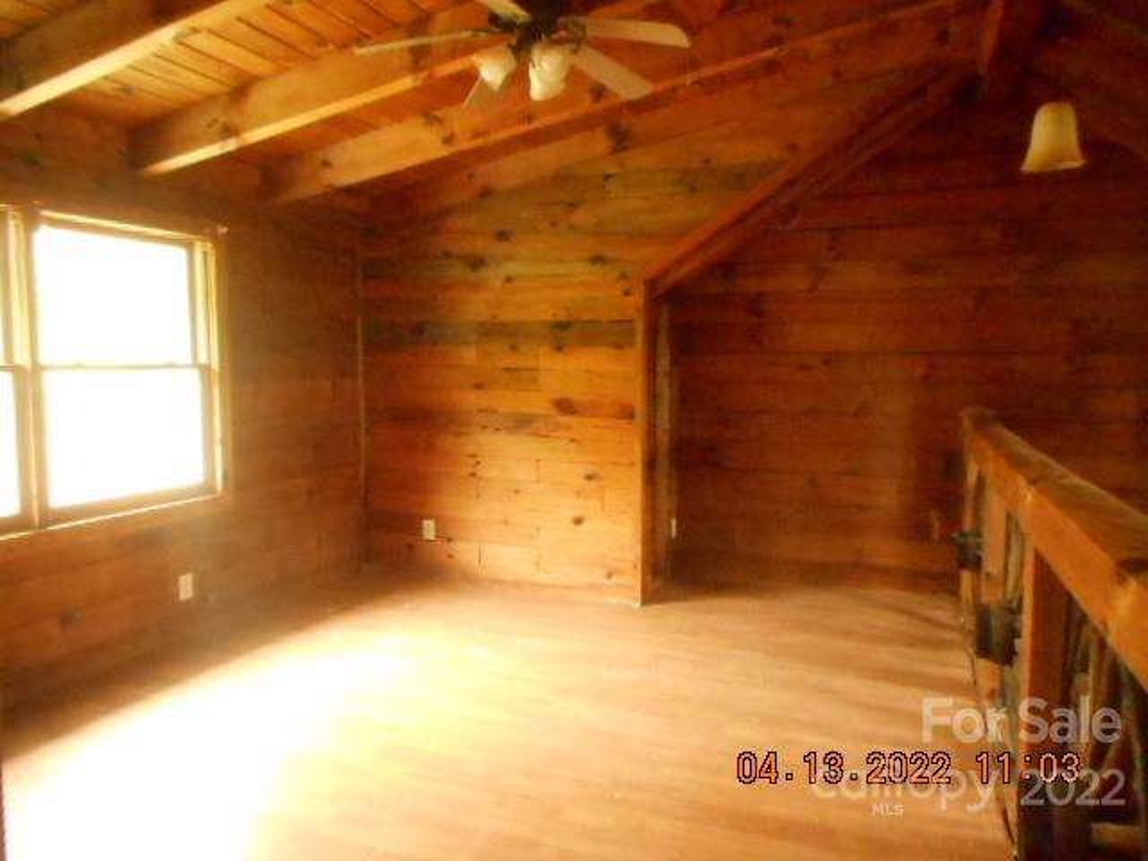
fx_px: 829
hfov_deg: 69.4
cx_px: 574
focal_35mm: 25
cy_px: 430
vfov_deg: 54.9
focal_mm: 4.5
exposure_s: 1/30
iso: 1600
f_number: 3.7
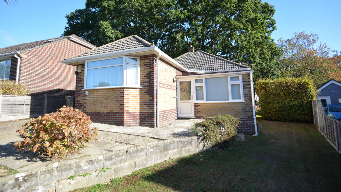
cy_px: 85
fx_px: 159
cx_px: 170
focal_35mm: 18
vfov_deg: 62.2
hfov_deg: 94.2
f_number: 8
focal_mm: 11
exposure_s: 1/250
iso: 200
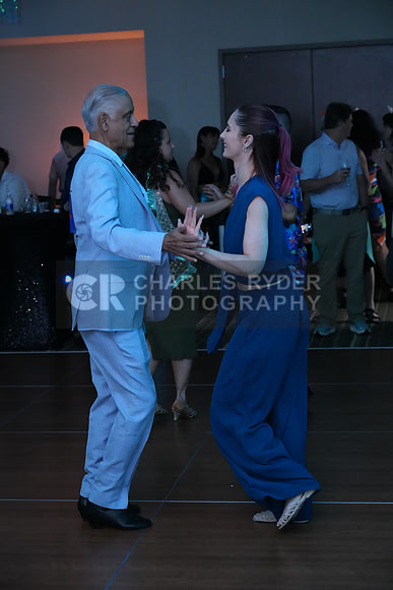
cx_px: 196
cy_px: 295
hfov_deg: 19.7
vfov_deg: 29.2
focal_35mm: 69
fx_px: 1129
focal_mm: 69
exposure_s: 1/200
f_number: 4.5
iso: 8000
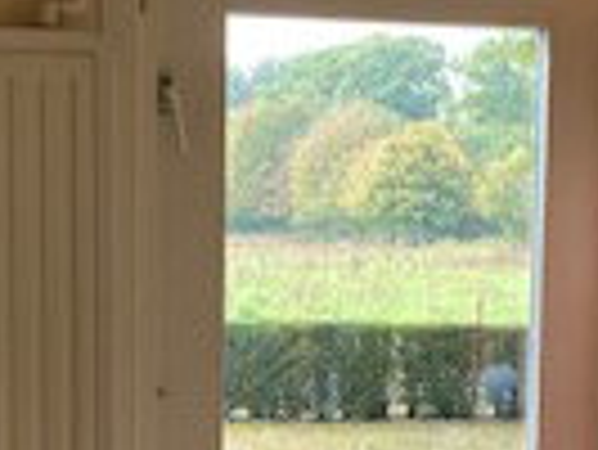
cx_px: 337
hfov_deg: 14.6
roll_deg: -1.5
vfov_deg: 10.9
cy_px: 495
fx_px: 2334
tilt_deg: -5.9
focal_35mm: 135
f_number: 1.8
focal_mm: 3.99
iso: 64
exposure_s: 1/121
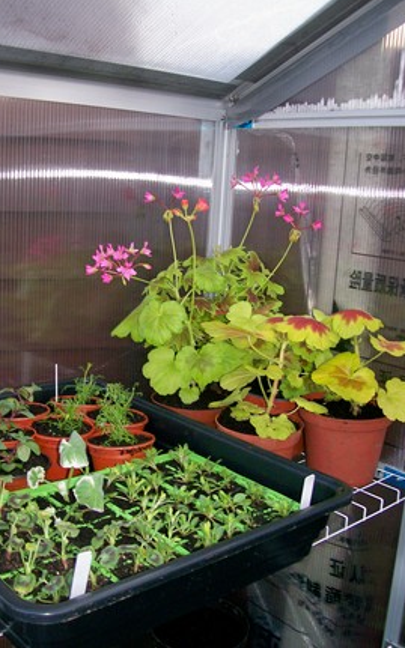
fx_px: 689
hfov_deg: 32.7
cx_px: 175
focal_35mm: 39
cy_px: 320
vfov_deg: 50.4
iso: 80
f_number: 2.7
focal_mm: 6
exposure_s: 1/64
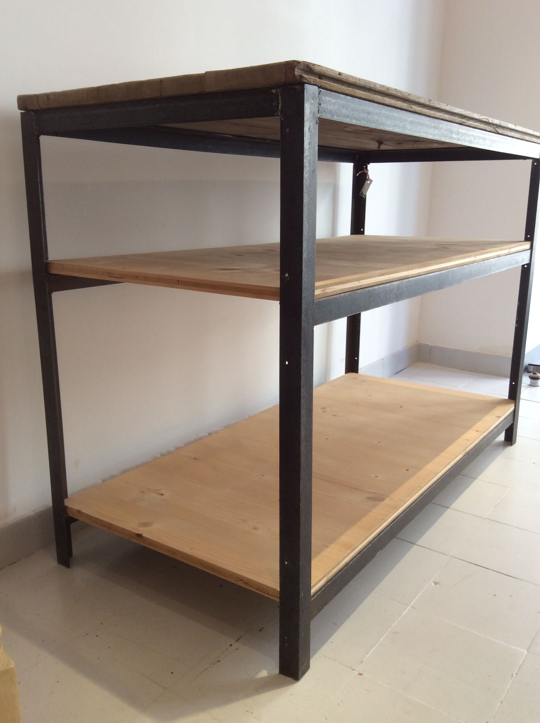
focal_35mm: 32
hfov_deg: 44.1
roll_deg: -0.5
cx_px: 270
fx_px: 667
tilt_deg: -14.1
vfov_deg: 56.9
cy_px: 362
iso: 32
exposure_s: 1/33
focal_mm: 3.3
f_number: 2.4
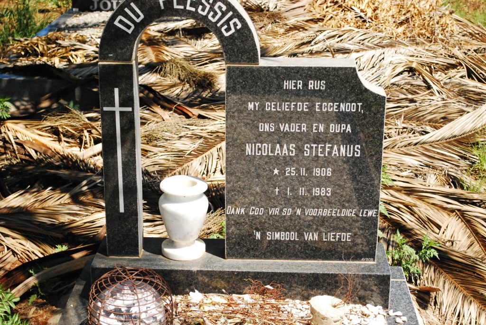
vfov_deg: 20.7
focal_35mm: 66
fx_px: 892
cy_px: 162
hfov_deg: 30.5
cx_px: 243
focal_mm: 44
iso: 1600
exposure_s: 1/4000
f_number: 5.3
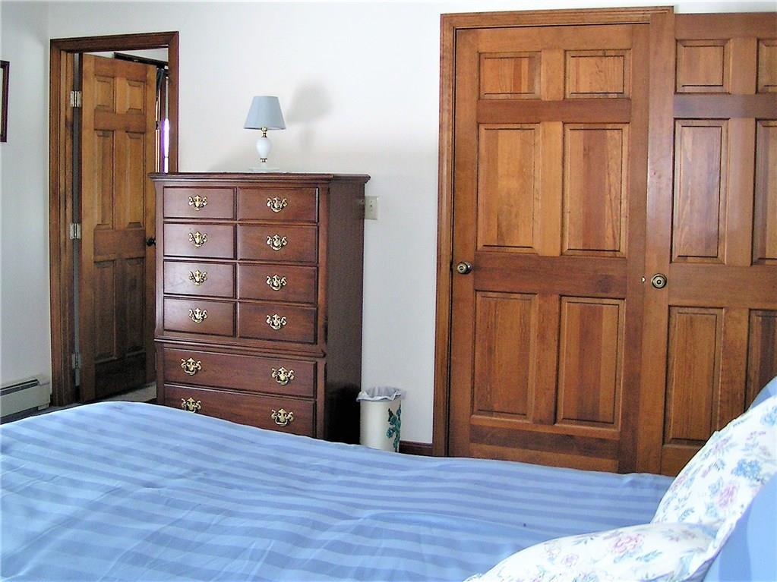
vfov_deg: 37.7
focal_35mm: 38
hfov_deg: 49.0
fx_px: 853
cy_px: 291
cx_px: 388
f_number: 2.8
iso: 100
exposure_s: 1/40
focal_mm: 5.8
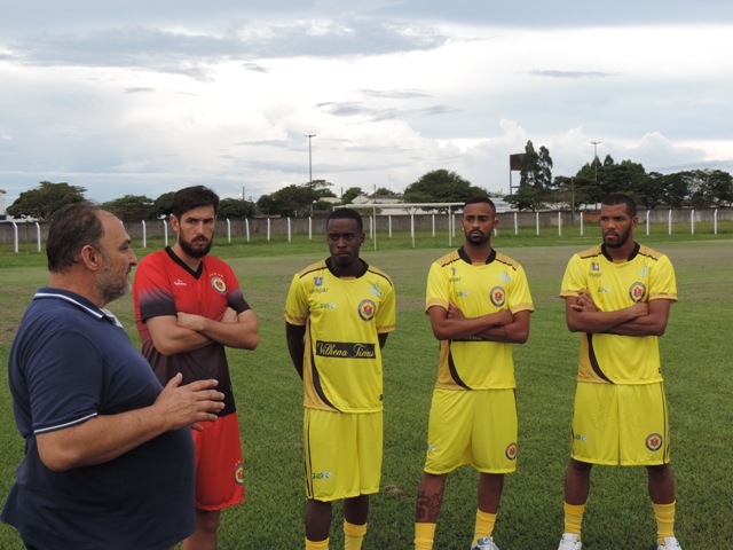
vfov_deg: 30.9
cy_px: 275
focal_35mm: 47
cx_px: 366
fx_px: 995
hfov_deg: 40.4
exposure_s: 1/100
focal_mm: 8.3
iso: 80
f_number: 3.5
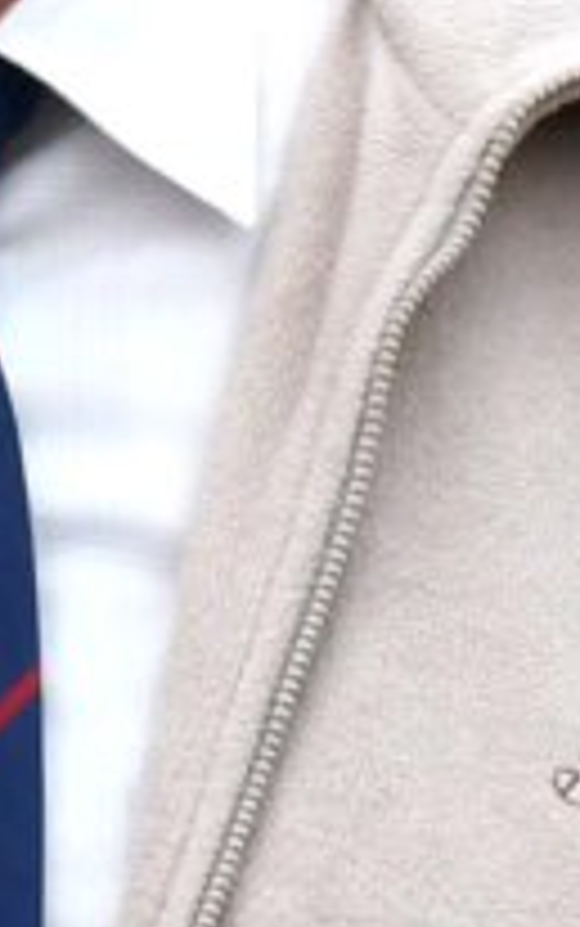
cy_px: 1195
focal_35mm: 364
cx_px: -409
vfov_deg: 5.7
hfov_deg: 3.6
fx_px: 9193
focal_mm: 24
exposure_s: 1/640
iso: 800
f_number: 13
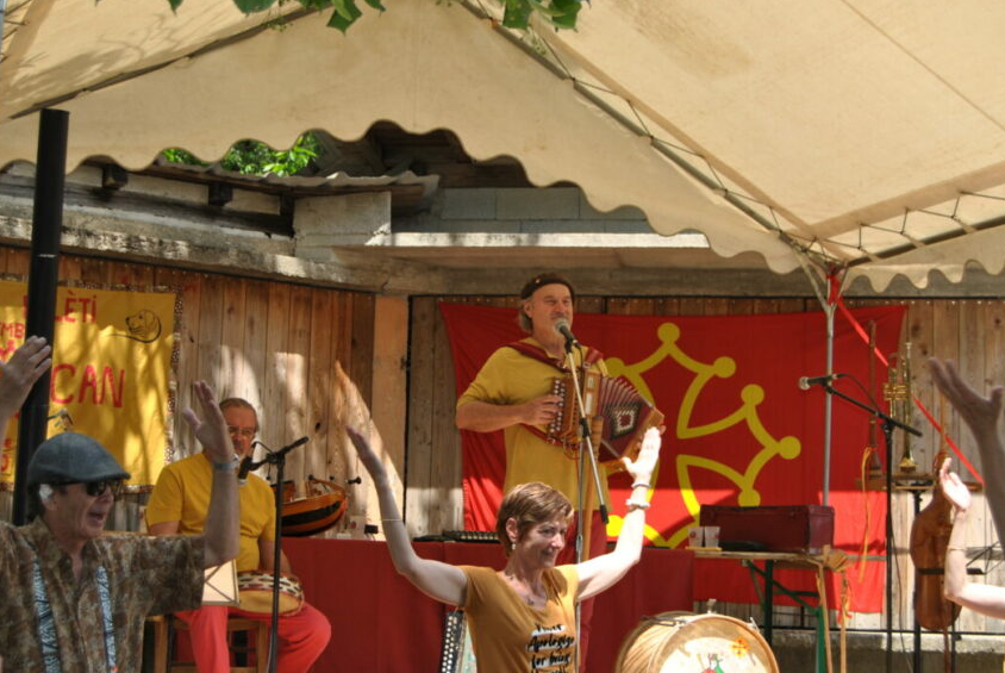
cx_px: 475
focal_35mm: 69
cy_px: 345
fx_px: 1929
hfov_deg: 29.2
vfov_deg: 19.8
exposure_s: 1/200
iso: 100
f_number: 5.6
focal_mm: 40
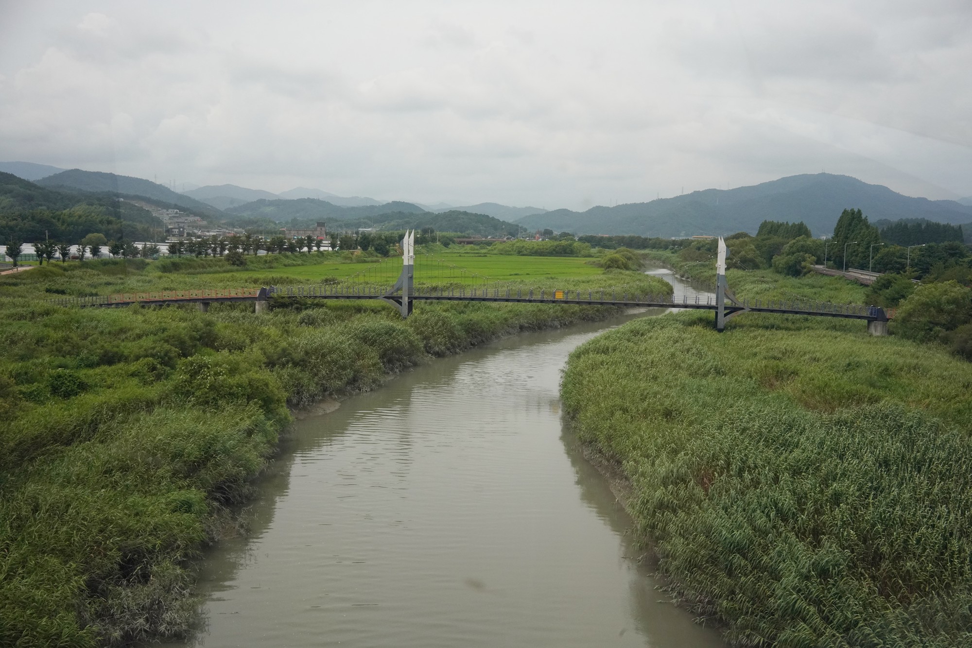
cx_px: 486
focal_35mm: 35
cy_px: 324
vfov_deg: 37.9
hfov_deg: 54.4
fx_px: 945
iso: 1600
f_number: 16
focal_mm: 35
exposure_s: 1/500
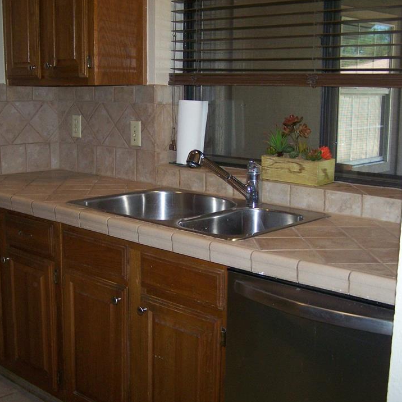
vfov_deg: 35.4
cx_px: 191
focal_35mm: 48
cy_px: 203
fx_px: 631
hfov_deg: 35.3
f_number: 2.8
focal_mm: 6.3
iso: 160
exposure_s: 1/60
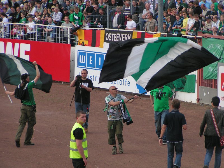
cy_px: 84
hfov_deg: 9.2
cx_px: 112
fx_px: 1398
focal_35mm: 216
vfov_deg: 6.9
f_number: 3.5
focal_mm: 33
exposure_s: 1/320
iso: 50
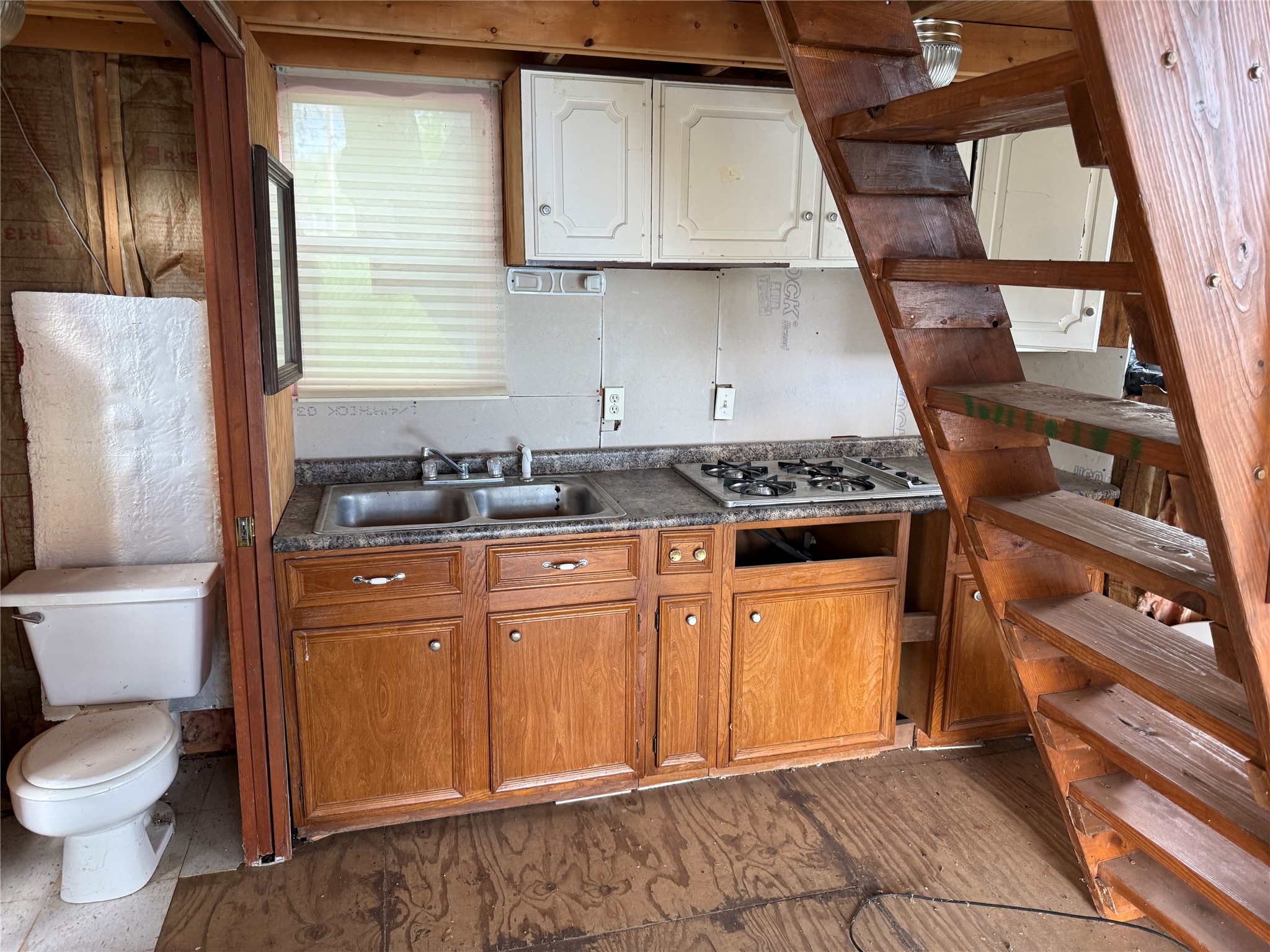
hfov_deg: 71.6
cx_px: 635
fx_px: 881
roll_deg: -2.4
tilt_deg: -12.4
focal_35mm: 24
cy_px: 476
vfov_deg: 56.8
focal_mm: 6.76
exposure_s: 1/68
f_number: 1.78
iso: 200
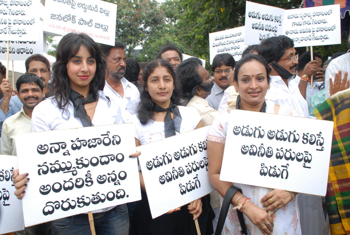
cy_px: 118
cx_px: 175
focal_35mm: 33
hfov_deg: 57.1
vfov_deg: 40.1
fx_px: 321
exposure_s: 1/125
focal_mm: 22
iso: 200
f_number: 5.6
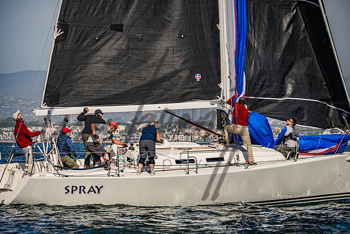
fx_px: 2000
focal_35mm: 206
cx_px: 175
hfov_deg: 10.0
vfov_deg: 6.7
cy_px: 117
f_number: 5.6
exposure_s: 1/5000
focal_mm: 200
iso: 320
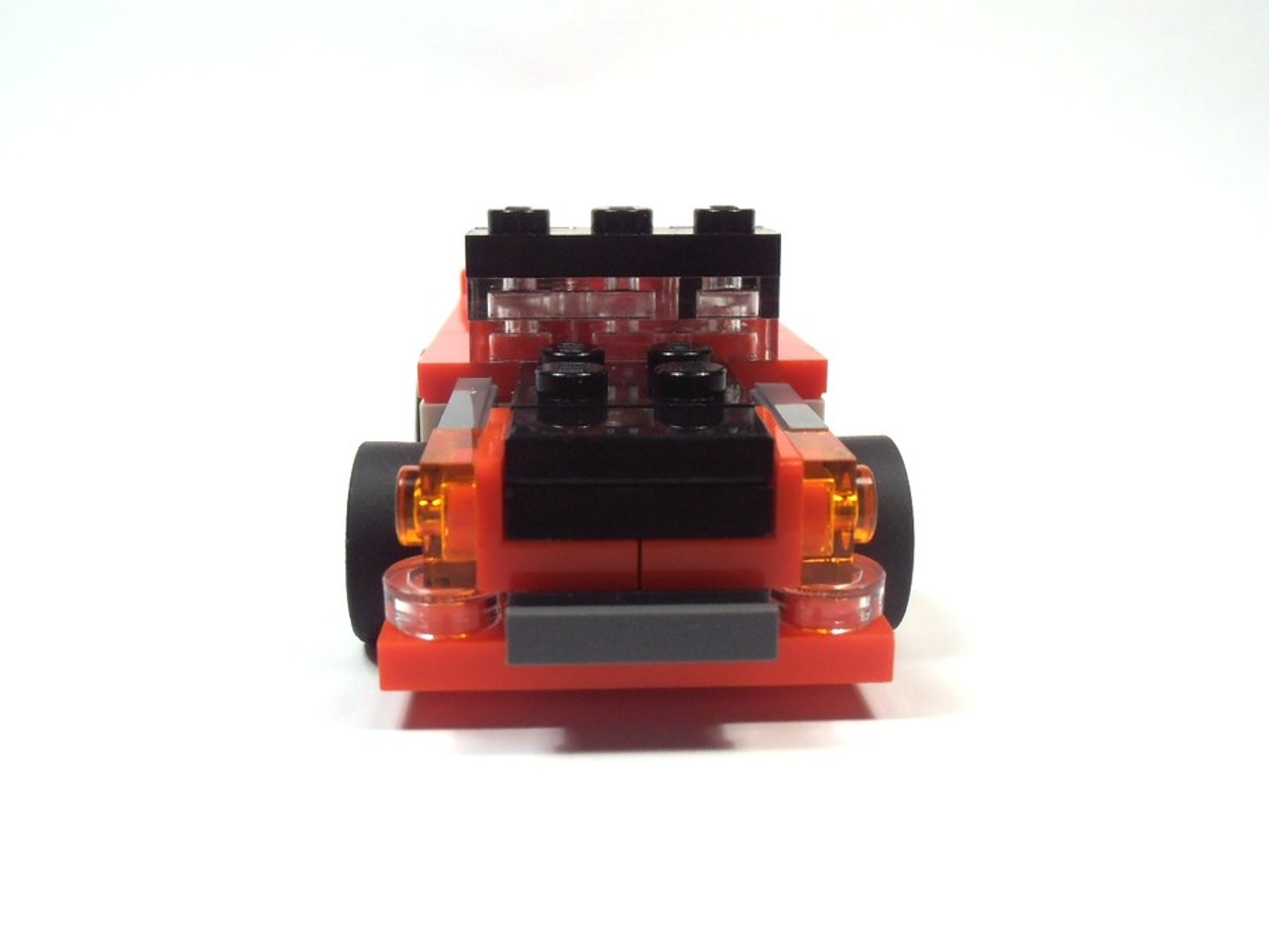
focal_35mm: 37
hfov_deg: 50.1
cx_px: 634
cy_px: 476
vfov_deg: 38.7
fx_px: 1356
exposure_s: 1/50
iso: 80
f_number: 3.9
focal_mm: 6.61
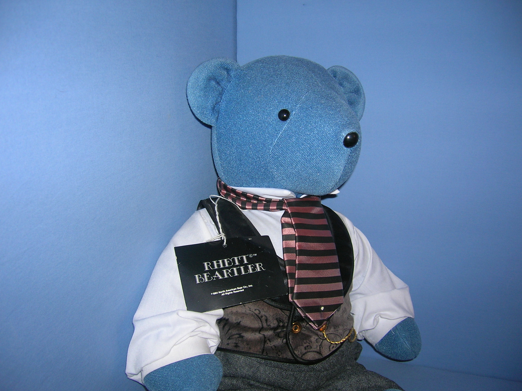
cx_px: 261
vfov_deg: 41.7
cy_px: 196
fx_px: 512
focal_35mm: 34
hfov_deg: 54.0
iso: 50
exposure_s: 1/60.1
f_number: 2.9
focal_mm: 5.7
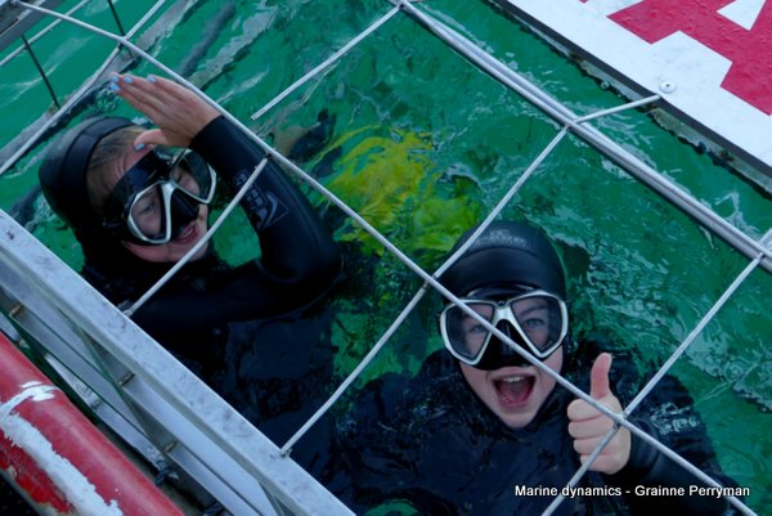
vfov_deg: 27.0
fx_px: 1073
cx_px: 386
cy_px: 258
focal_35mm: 50
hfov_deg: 39.6
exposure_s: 1/250
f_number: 3.3
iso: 125
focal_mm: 18.17
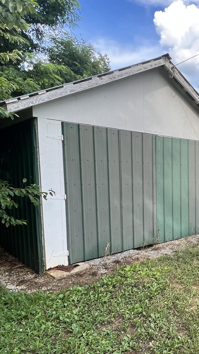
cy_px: 204
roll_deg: +0.5
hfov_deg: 34.4
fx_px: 253
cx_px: 239
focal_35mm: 27
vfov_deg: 69.5
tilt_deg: -6.0
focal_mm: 1.57
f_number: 1.8
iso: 32
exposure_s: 1/391
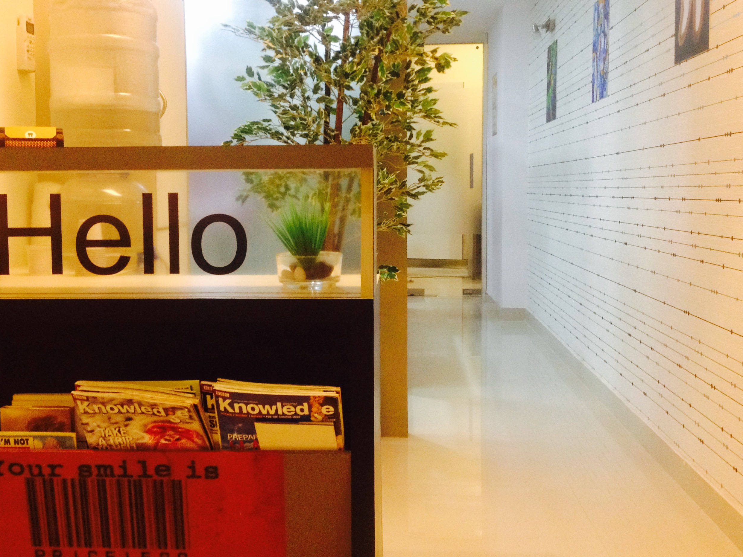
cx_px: 343
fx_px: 987
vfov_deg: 31.5
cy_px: 237
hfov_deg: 41.2
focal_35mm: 46
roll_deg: +0.3
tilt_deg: -3.2
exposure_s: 1/20
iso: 250
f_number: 2.4
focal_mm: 4.28
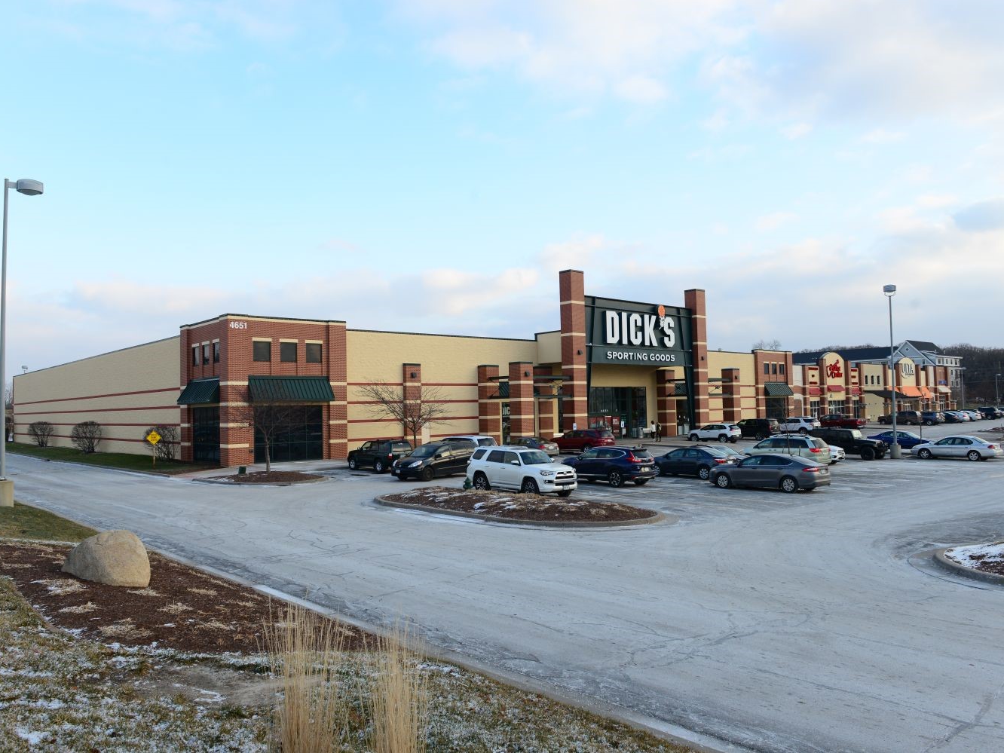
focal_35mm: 26
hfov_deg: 67.3
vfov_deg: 53.1
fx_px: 754
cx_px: 510
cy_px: 376
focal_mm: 24
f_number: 8
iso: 400
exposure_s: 1/250
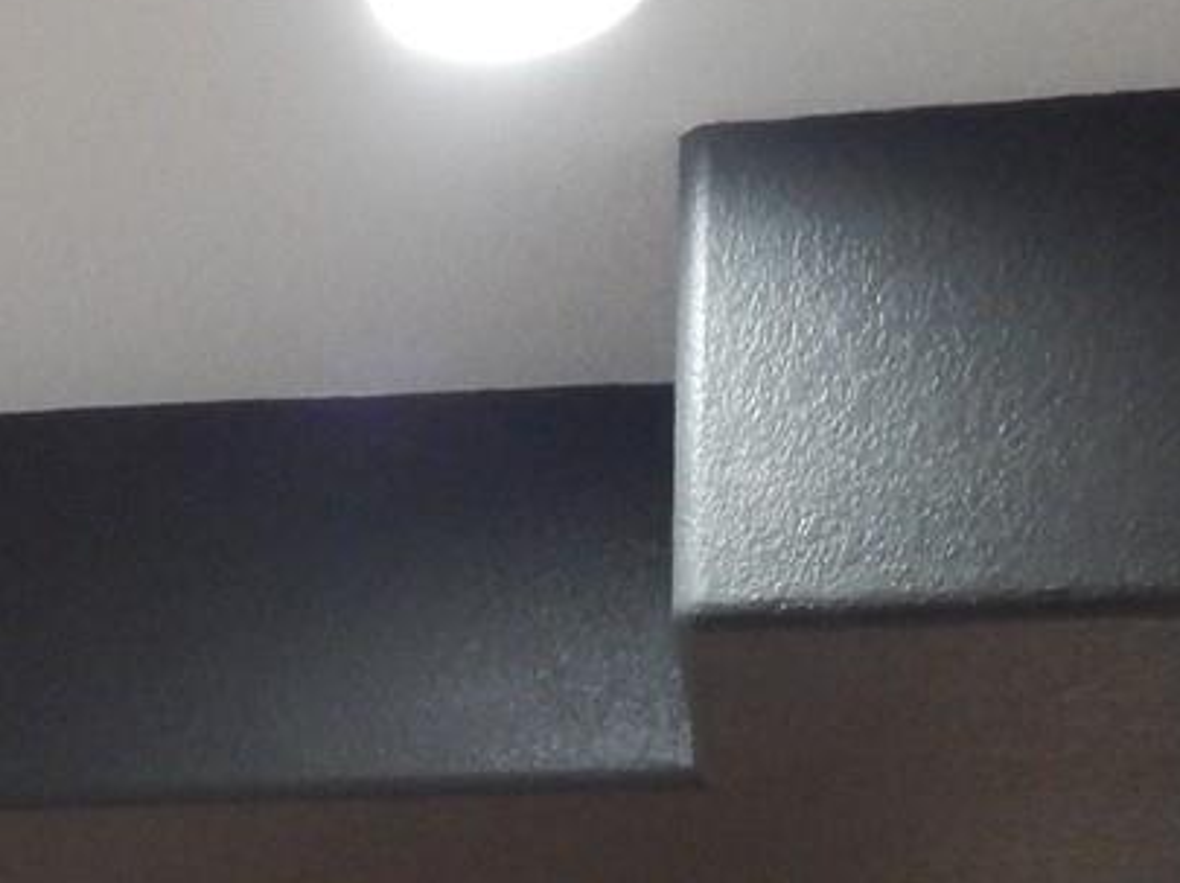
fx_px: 2963
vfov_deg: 14.4
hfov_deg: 21.9
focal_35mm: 87
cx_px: 90
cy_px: 1705
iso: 360
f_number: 3
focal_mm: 4
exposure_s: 1/30
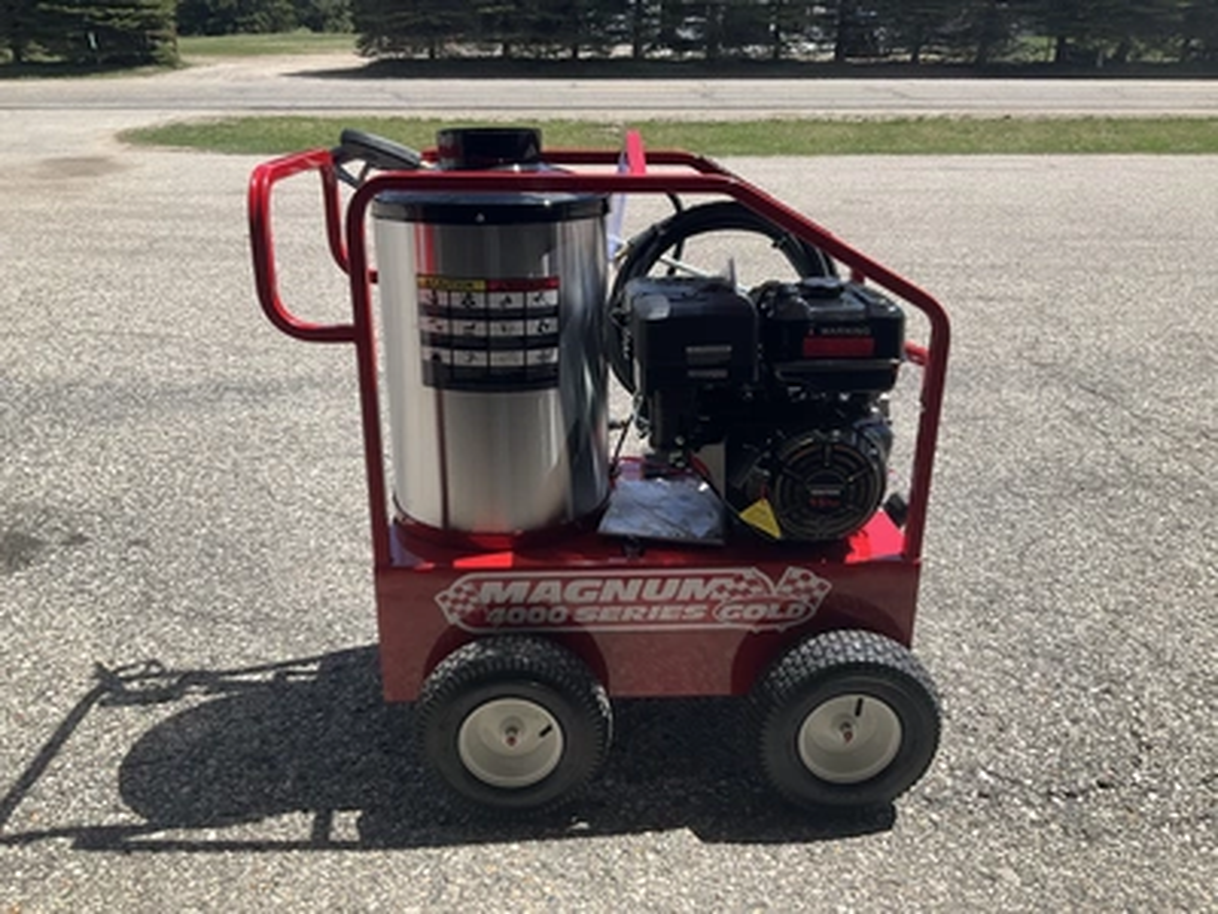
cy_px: 457
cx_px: 609
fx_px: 1020
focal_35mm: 29
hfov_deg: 61.7
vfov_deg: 48.2
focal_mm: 3
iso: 25
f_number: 1.8
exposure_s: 1/1490
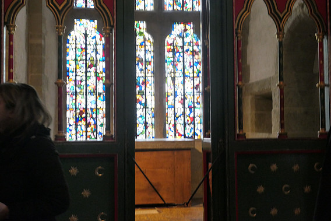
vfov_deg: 27.5
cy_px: 109
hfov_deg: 40.3
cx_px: 164
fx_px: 451
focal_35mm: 49
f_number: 4.2
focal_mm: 17.6
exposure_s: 1/50
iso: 1600
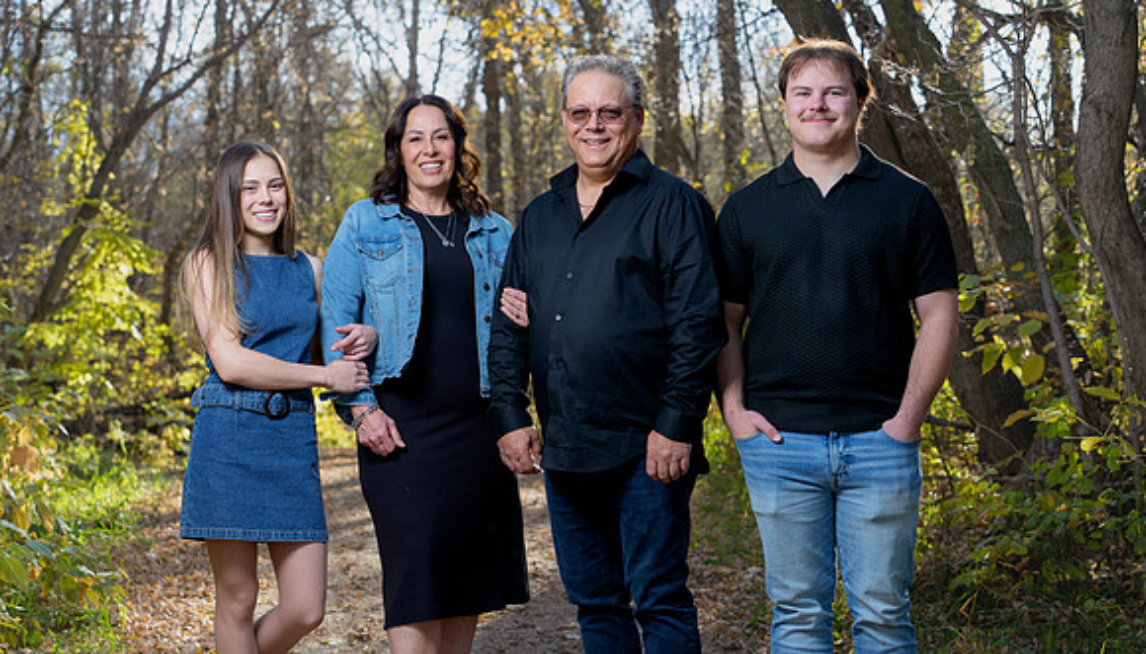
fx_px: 1850
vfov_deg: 20.0
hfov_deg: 34.4
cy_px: 444
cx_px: 576
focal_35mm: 61
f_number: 3.5
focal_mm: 50
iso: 400
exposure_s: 1/160
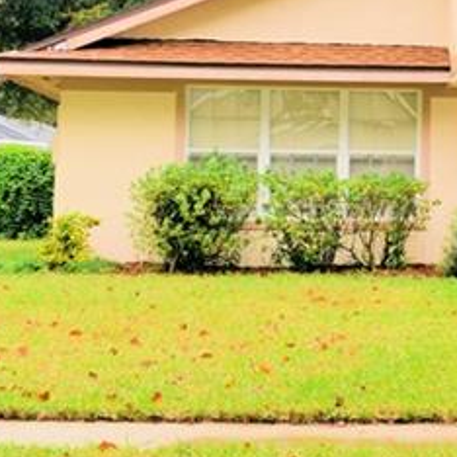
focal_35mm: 100
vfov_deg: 17.2
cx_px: 631
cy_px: 79
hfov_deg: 16.3
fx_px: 1494
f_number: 5.6
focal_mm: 18
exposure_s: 1/200
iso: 100
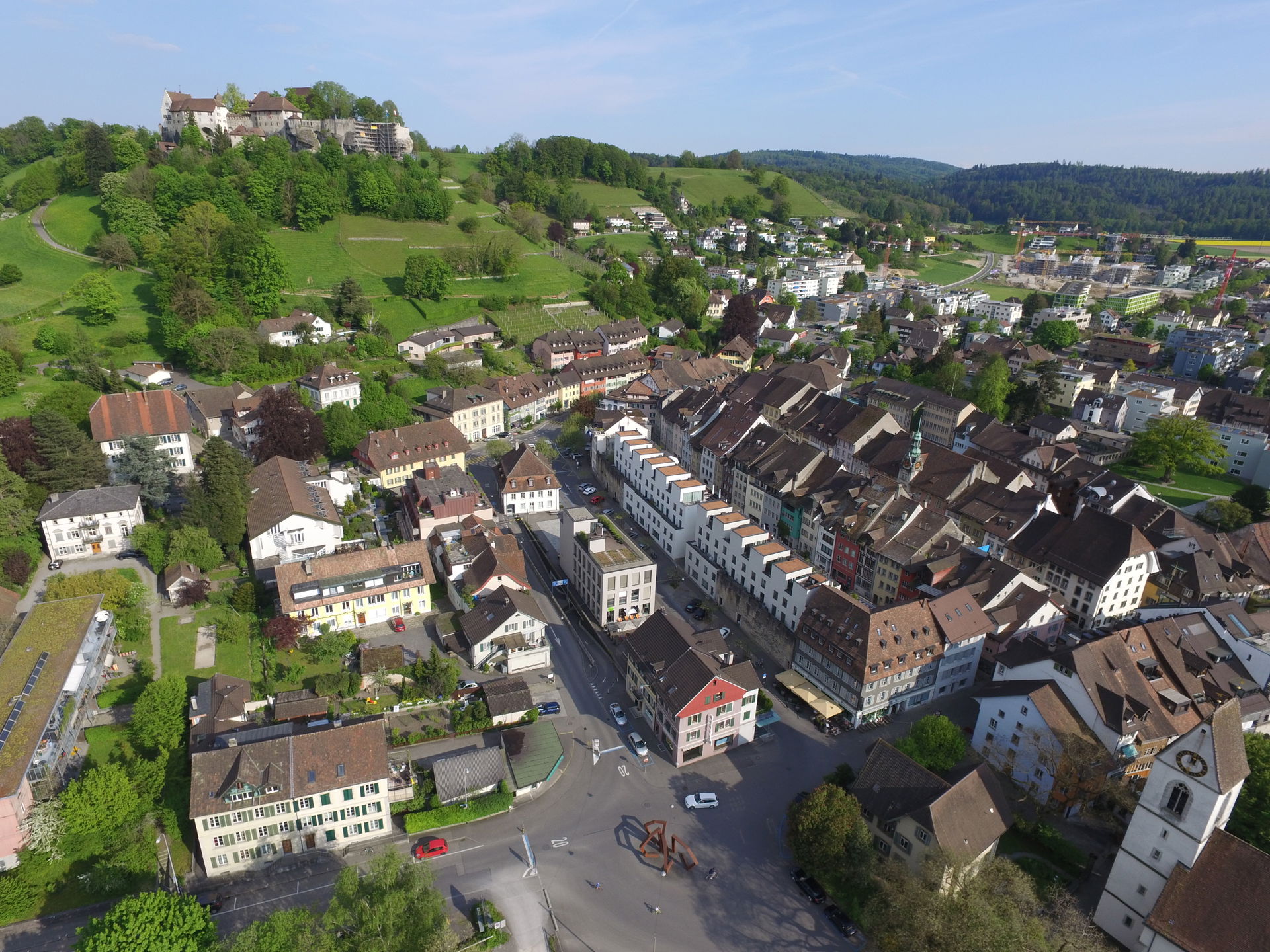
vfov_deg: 66.0
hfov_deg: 81.7
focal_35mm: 20
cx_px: 635
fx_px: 734
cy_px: 476
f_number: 2.8
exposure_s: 1/899
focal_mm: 3.61
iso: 100
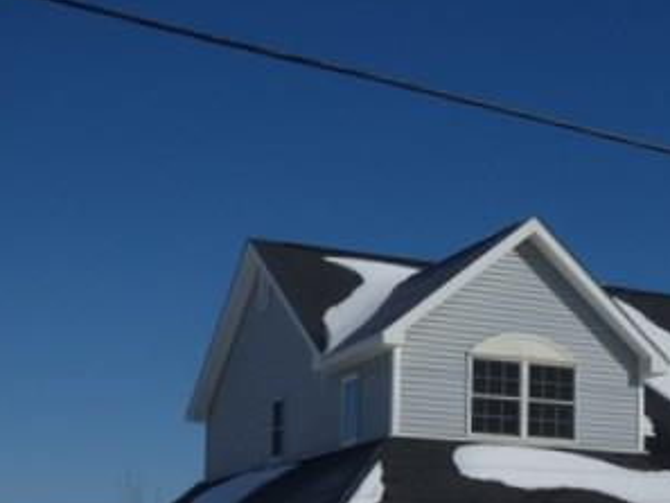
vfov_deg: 20.5
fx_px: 1336
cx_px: 591
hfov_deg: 27.2
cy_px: 523
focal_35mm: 69
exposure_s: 1/1600
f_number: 5
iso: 100
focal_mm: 5.78
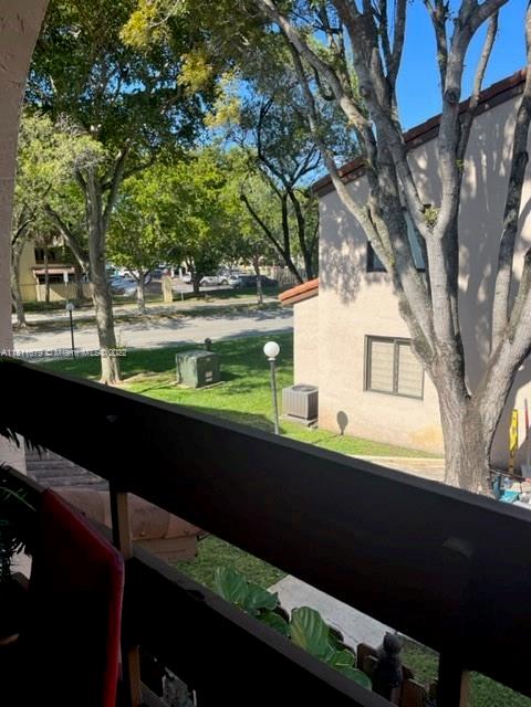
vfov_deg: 67.3
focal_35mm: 26
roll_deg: +1.1
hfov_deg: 53.1
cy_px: 354
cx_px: 266
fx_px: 532
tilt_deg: -10.3
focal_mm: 5.1
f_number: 1.6
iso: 50
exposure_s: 1/1647
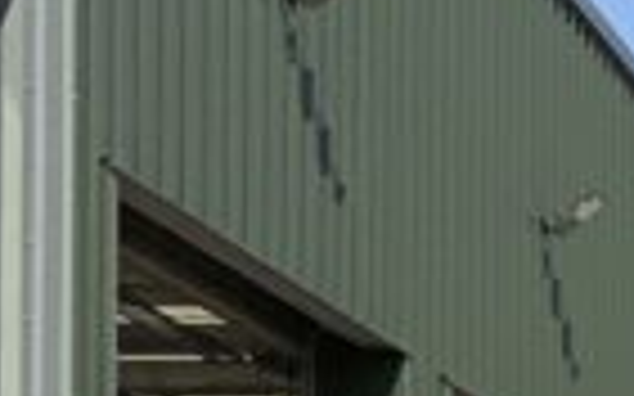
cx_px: 2001
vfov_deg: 5.5
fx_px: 3869
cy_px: 1179
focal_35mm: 224
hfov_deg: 7.9
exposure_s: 1/2058
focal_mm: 3
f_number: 1.8
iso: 16
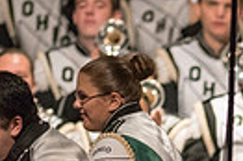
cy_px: 299
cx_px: 375
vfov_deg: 1.0
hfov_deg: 1.5
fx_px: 8986
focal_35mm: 1333
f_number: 2.8
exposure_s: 1/500
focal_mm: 300
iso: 4000
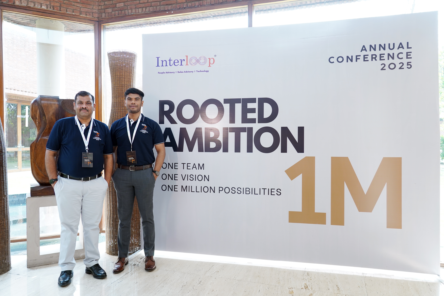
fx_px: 321
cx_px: 222
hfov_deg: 69.4
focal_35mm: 26
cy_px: 148
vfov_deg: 49.6
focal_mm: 26
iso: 500
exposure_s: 1/160
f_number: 4
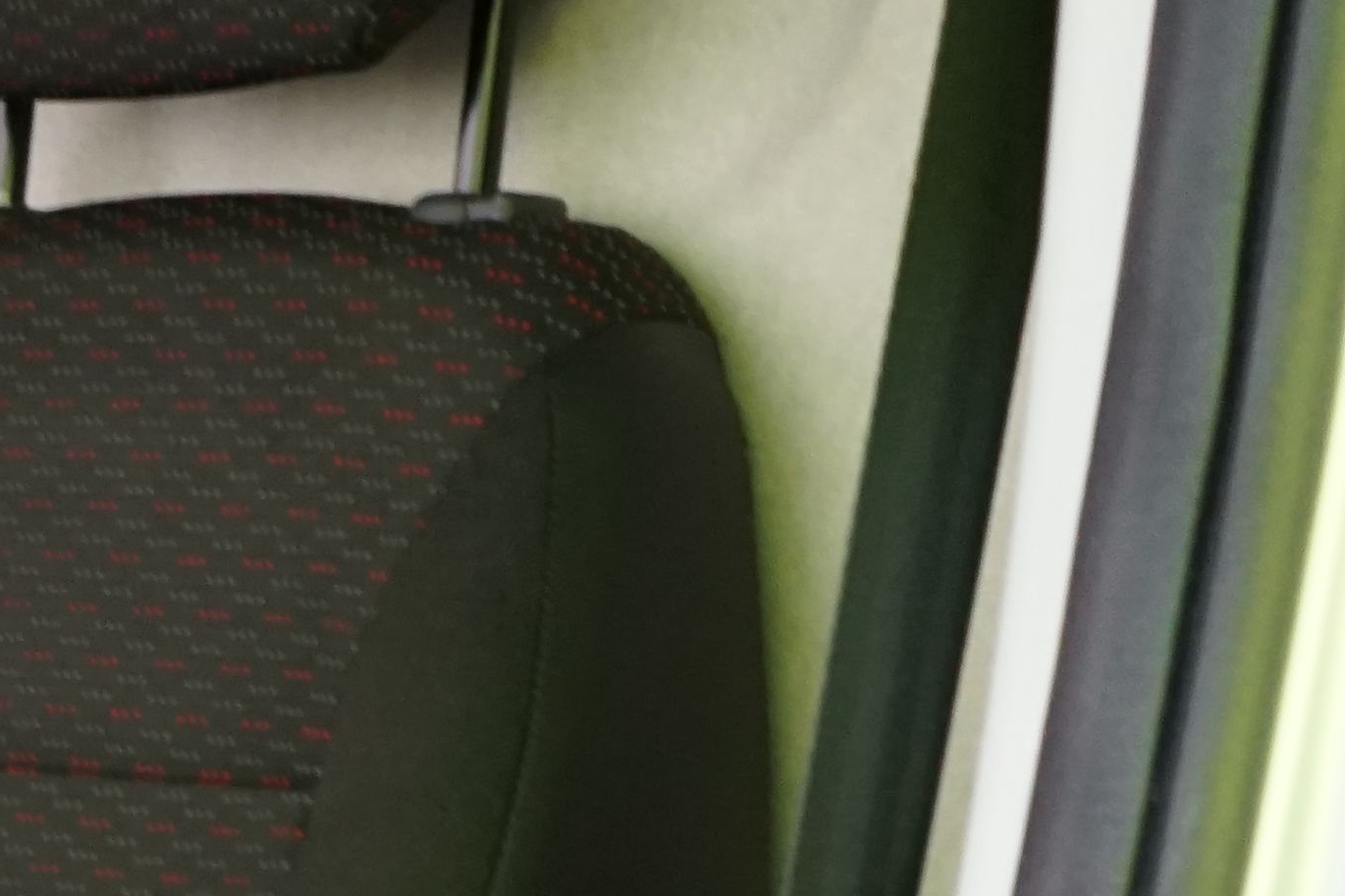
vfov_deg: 10.3
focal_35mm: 127
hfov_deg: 14.6
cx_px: -870
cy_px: 1455
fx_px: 4744
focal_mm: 29
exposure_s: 1/30
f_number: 3.5
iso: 1600
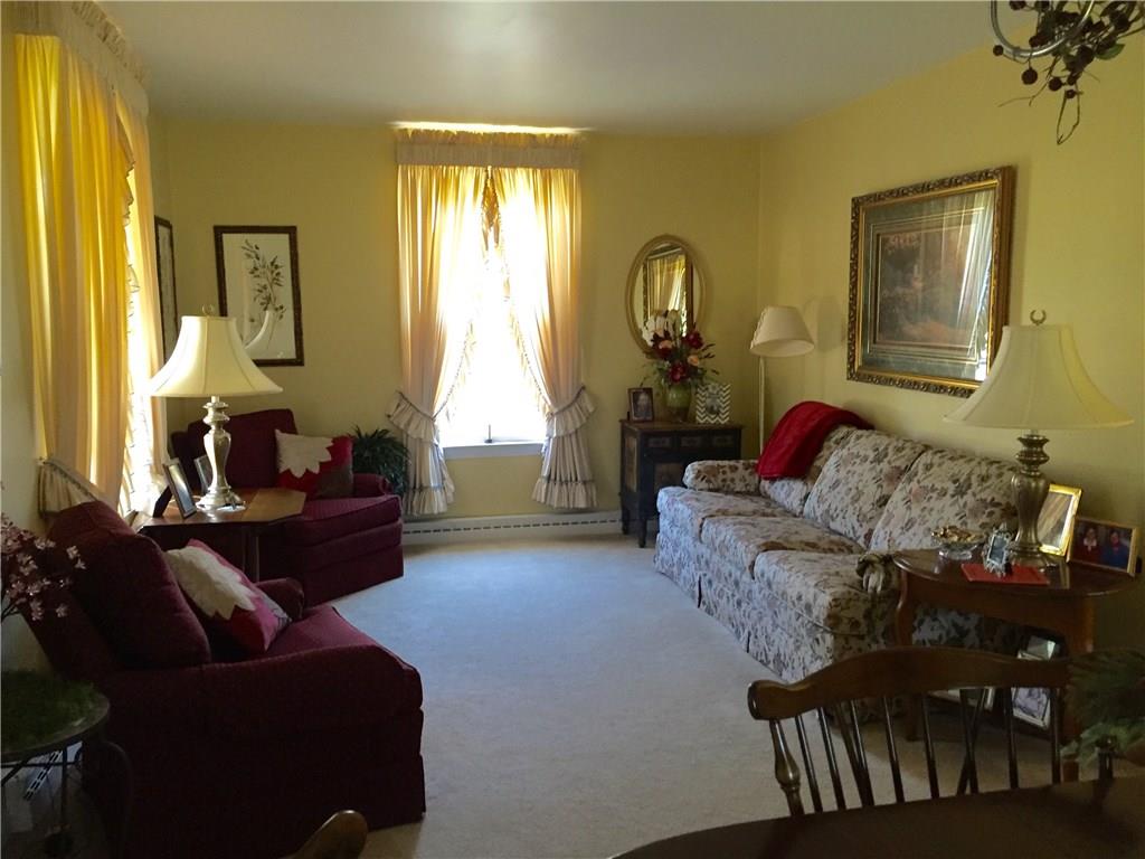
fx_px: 959
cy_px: 430
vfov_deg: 48.2
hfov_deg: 61.7
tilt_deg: -7.1
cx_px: 572
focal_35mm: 29
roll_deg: +0.0
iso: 160
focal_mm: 4.15
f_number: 2.2
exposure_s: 1/30
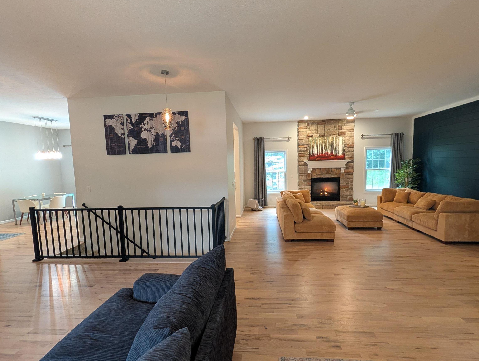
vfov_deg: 78.2
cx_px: 248
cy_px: 189
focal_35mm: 16
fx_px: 222
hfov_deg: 94.4
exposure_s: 1/30
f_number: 1.7
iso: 151
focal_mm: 2.02
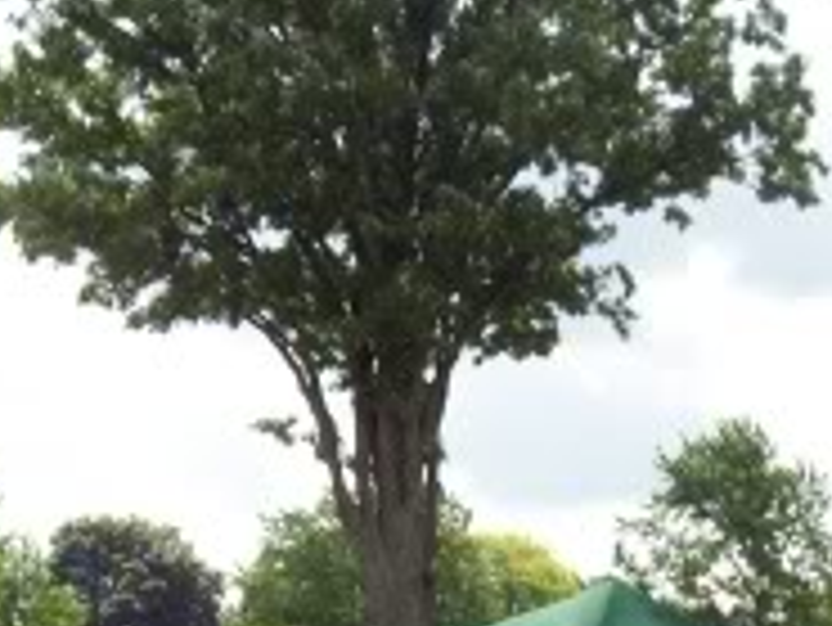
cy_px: 835
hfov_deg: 15.9
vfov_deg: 11.6
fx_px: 2982
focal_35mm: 124
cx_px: 290
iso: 80
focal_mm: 6
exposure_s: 1/286
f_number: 4.8
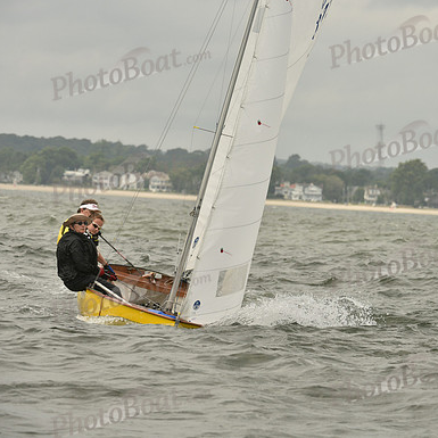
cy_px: 219
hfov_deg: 6.2
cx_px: 271
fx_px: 4037
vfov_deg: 6.2
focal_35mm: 282
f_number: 7.1
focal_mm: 220
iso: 320
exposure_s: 1/1250
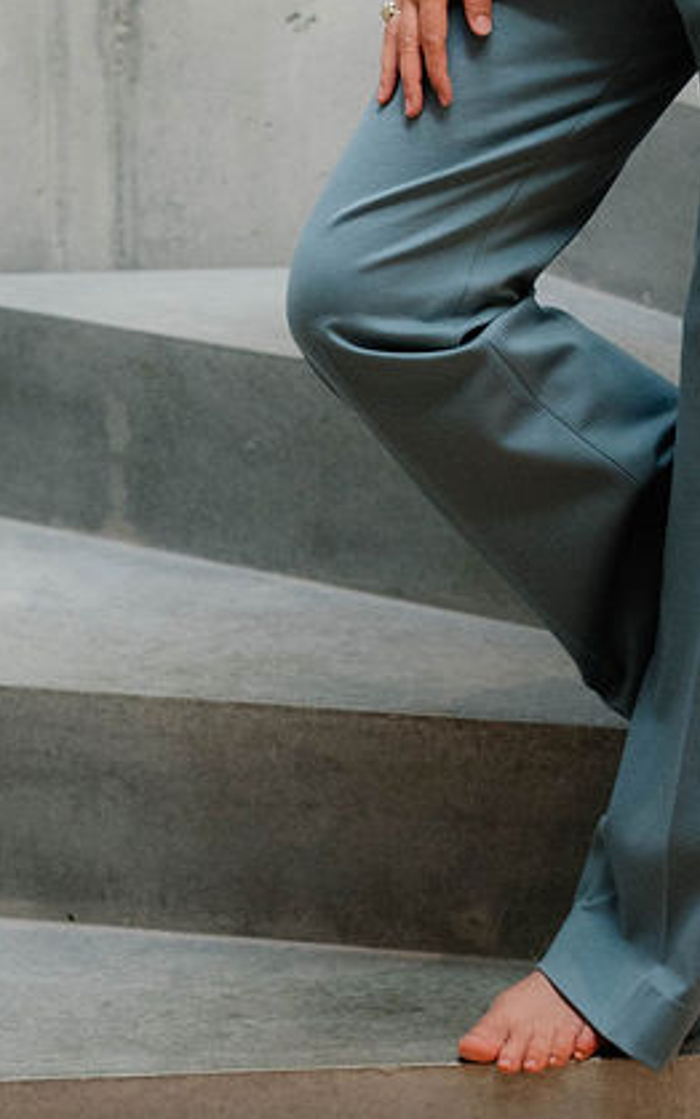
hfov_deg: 7.0
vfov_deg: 10.9
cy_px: -389
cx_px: 508
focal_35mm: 187
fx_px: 5706
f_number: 2.2
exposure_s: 1/160
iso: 640
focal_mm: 50
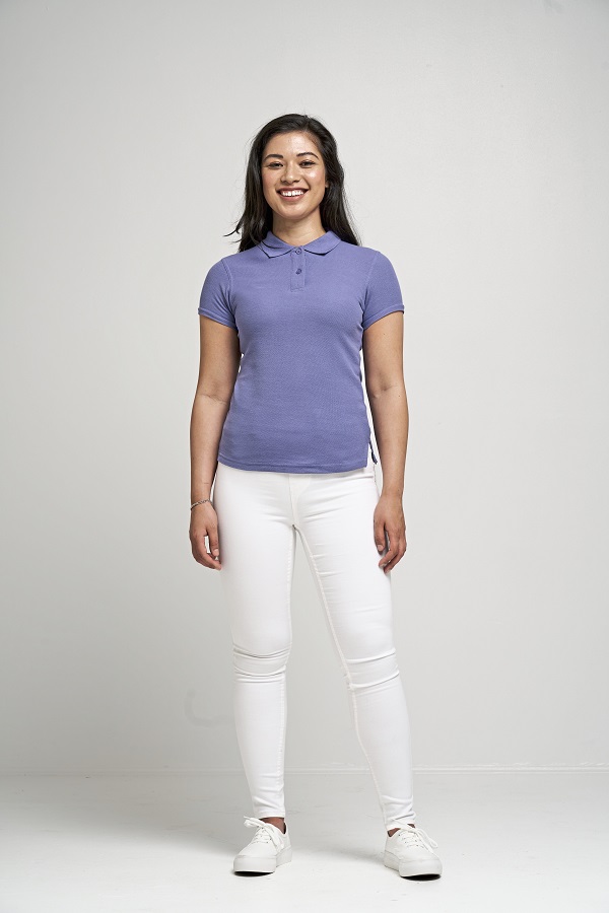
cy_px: 456
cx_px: 304
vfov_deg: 22.6
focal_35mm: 90
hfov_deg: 15.2
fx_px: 2284
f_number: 9
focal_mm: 90
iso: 200
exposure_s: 1/160
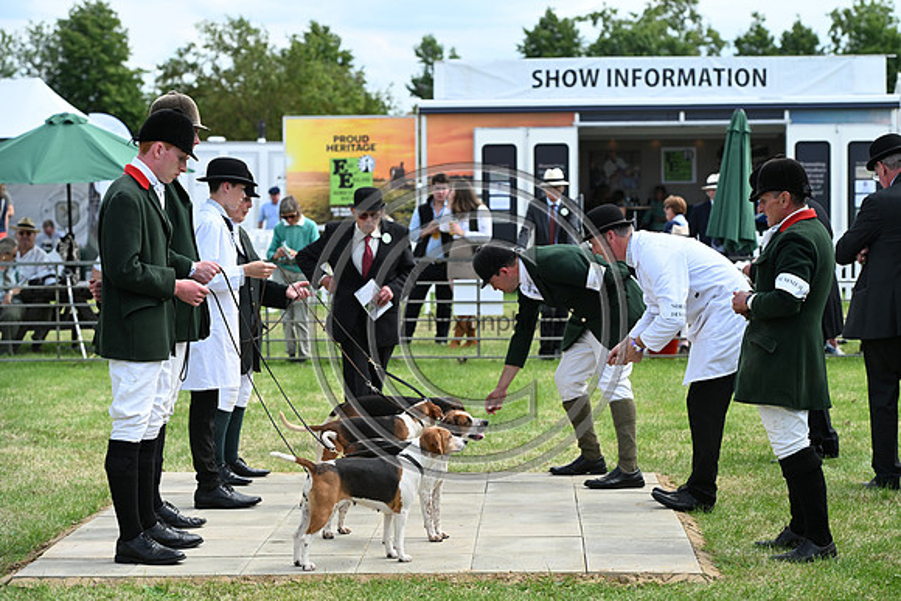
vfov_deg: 14.4
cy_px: 300
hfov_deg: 21.5
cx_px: 450
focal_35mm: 95
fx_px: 2378
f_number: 4.5
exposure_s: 1/1000
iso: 320
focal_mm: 95
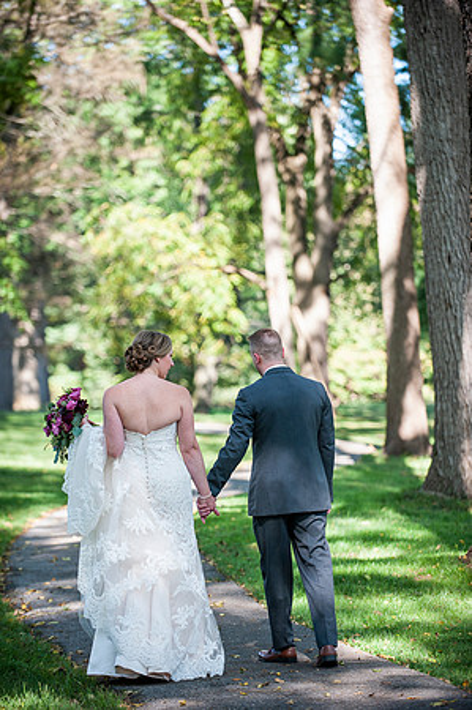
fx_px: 2464
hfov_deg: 10.9
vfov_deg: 16.4
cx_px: 236
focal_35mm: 125
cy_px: 355
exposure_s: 1/1000
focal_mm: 125
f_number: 2.8
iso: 400
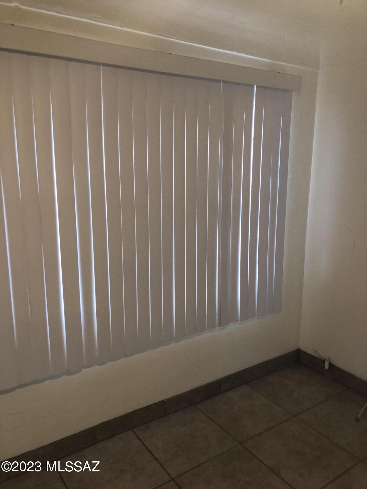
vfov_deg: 63.4
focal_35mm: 28
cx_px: 184
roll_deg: +2.7
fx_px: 396
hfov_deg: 49.7
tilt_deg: -6.1
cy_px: 244
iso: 40
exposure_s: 1/17
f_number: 1.8
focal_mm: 3.99
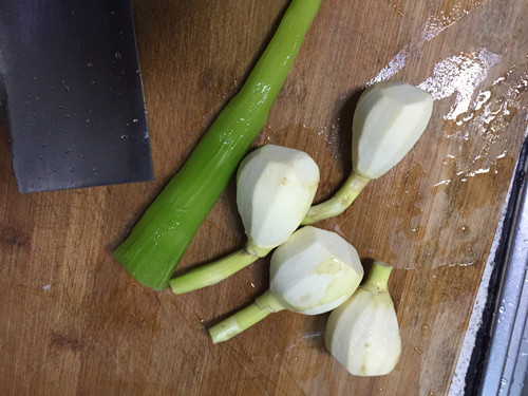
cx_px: 264
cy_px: 198
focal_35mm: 29
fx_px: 442
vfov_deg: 48.2
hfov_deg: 61.7
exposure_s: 1/30
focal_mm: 4.15
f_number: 2.2
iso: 160
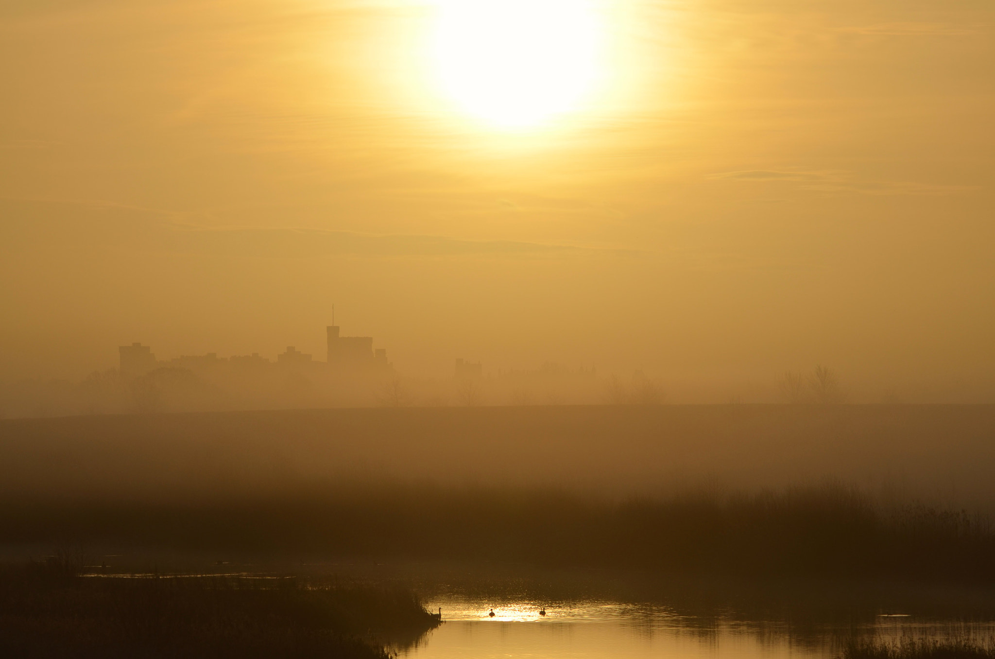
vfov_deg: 6.1
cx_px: 498
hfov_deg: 9.2
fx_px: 6205
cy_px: 330
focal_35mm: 225
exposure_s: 1/1250
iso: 100
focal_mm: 150
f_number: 9
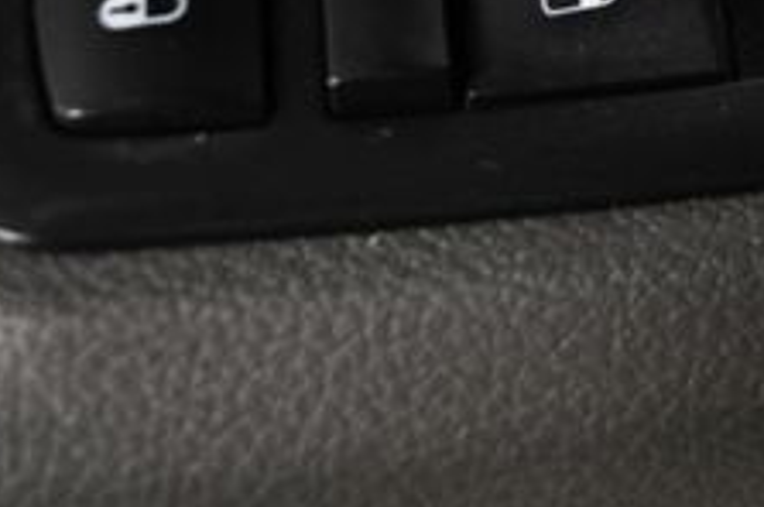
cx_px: 935
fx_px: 2373
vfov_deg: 11.8
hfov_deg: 17.4
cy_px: -175
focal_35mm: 112
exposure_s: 1/160
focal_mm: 26
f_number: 4.2
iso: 100
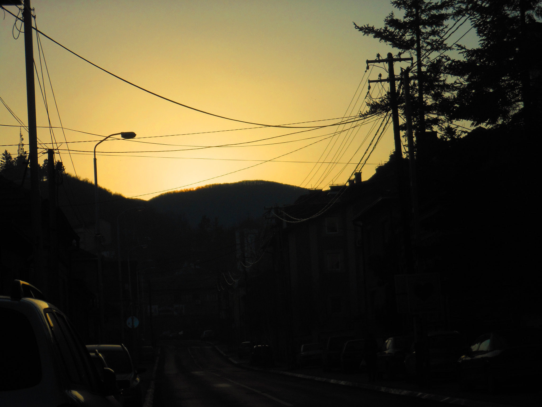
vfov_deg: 15.1
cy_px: 204
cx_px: 271
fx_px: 1534
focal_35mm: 98
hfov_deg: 20.0
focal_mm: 17.5
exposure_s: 1/1500
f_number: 4.7
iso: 80
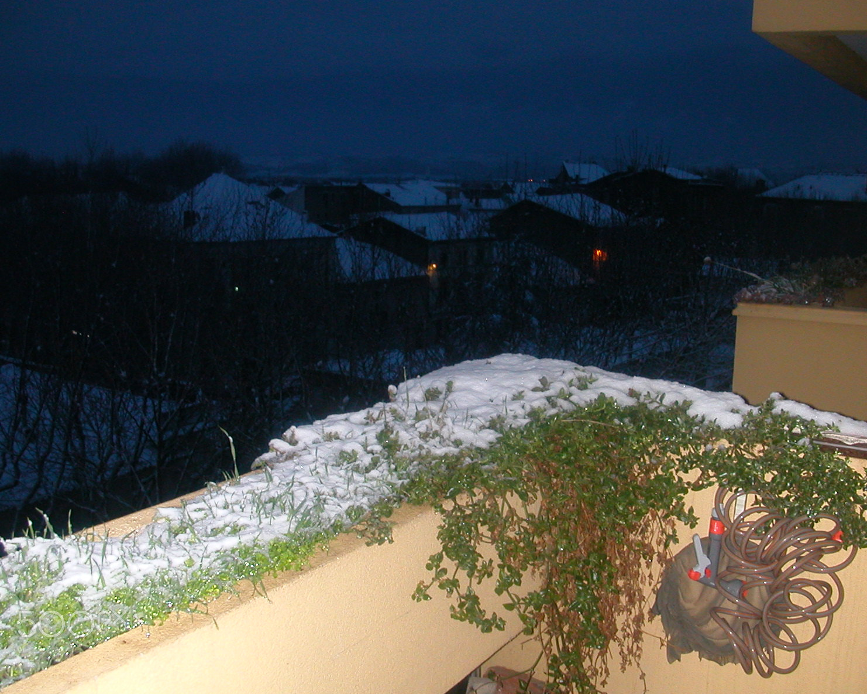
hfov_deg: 46.8
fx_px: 1001
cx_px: 449
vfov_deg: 38.2
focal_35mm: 39
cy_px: 350
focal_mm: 5.6
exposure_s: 1/59.9
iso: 175
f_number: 2.7
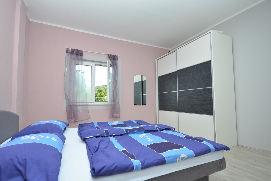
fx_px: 120
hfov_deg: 96.7
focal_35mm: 16
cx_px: 129
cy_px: 95
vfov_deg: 73.7
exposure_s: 1/160
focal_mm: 10
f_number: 6.3
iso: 200
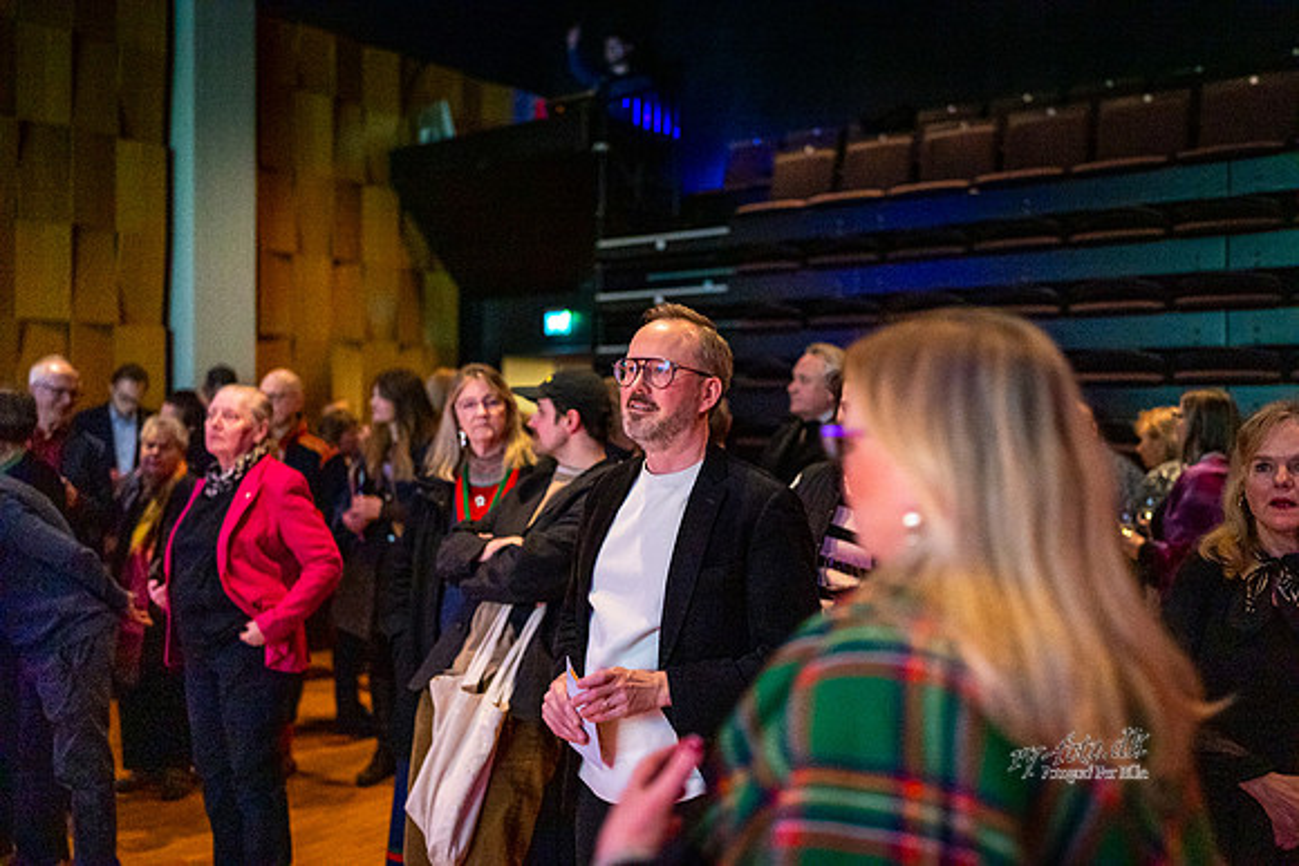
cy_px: 433
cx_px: 650
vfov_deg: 37.9
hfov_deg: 54.4
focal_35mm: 35
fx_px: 1263
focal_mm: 35
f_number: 1.4
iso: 20000
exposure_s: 1/125
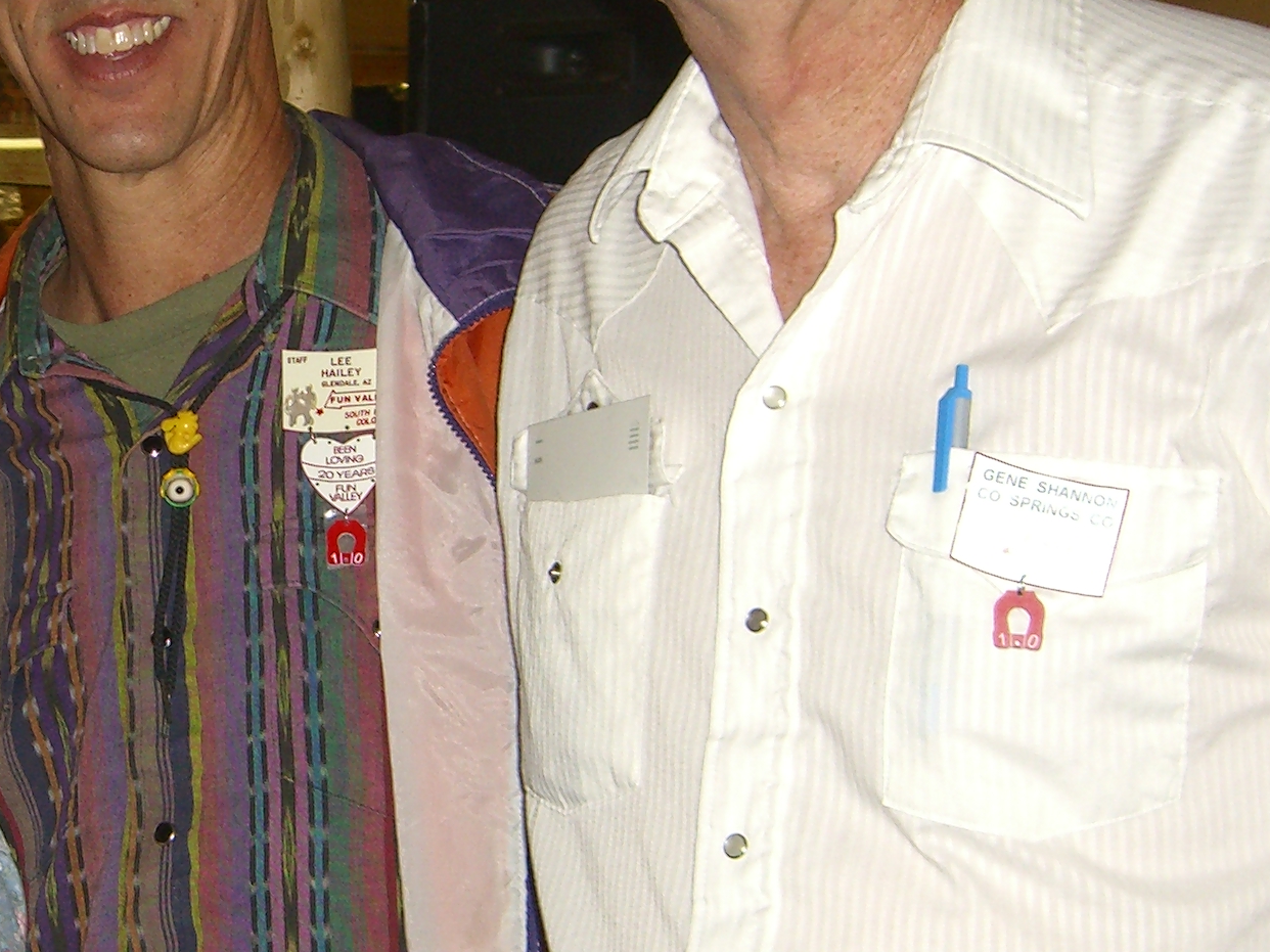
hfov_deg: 20.4
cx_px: 77
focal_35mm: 94
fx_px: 3448
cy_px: 440
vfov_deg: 15.7
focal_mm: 7.9
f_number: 2.8
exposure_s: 1/60
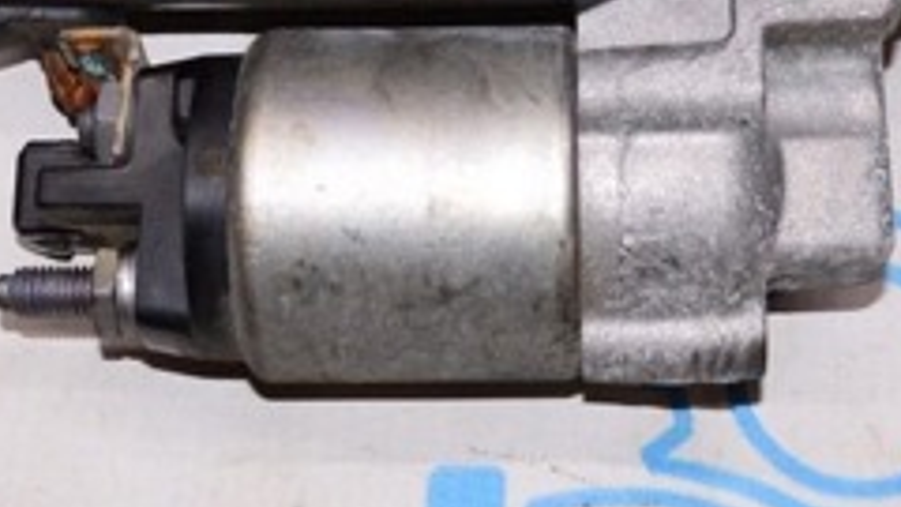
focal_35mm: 92
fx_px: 2198
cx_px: 522
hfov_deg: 23.1
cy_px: -47
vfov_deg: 12.9
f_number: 8
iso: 1600
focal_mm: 22
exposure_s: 1/200
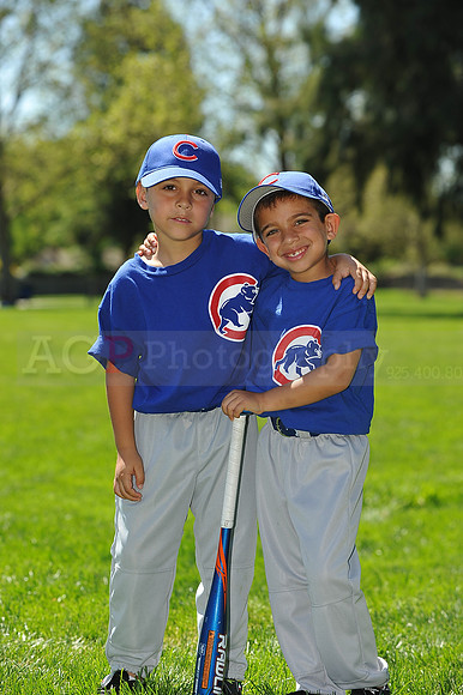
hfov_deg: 6.9
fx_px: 3863
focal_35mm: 200
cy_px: 348
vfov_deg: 10.3
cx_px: 232
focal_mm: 200
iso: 200
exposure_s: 1/640
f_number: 5.6
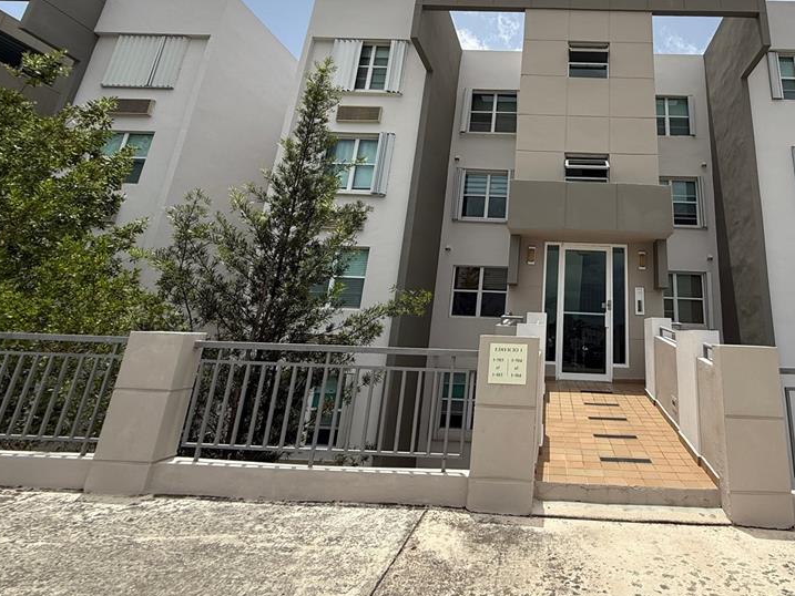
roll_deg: -2.8
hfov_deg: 77.9
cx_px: 556
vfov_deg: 64.1
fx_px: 459
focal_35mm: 20
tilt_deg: +18.3
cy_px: 194
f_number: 2.2
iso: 50
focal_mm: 2.22
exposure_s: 1/2165
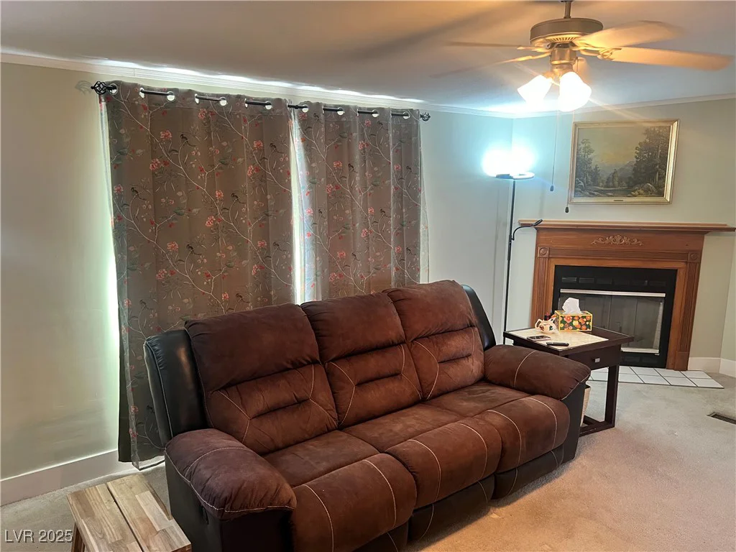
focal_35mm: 26
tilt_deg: -10.6
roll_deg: -0.3
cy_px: 276
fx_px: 553
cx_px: 368
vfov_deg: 53.1
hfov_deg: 67.3
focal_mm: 5.7
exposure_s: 1/60
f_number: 1.5
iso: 250
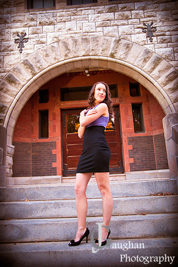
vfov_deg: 61.9
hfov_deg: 43.7
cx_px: 89
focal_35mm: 30
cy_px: 134
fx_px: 222
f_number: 2.8
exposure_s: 1/20
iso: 640
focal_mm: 20
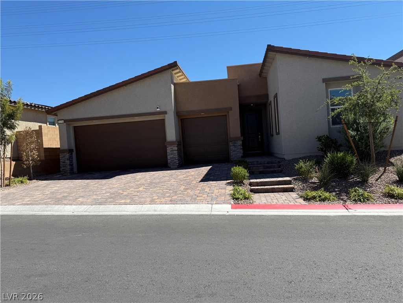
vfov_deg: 56.8
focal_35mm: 24
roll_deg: +4.0
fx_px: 279
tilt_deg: -0.6
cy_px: 152
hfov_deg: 71.6
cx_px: 202
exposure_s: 1/4167
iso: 80
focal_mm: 6.76
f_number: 1.78
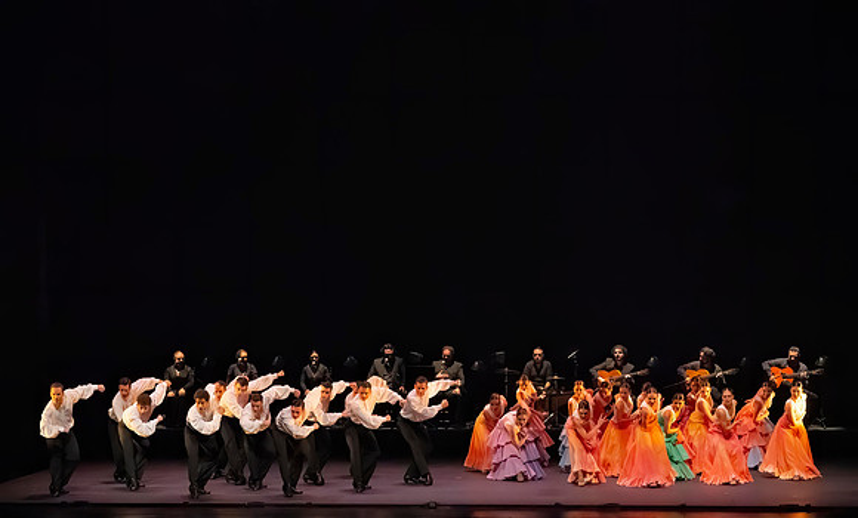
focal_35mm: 111
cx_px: 427
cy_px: 310
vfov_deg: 11.4
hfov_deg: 18.9
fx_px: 2582
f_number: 6.3
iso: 20000
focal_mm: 100
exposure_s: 1/400
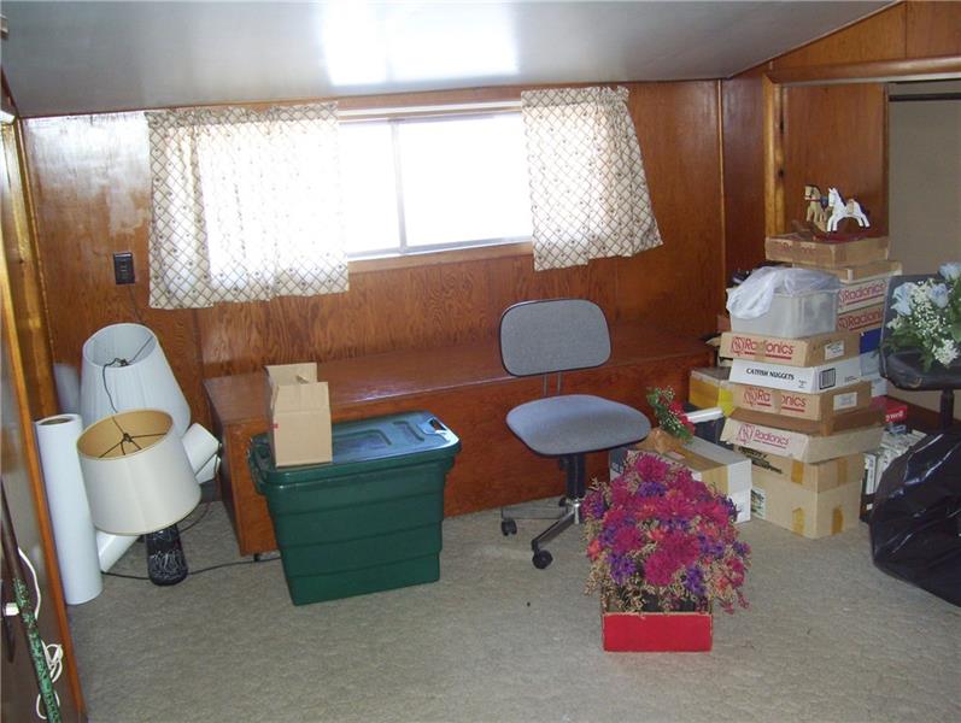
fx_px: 1001
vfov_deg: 39.7
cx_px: 480
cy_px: 362
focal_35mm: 36
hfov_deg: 51.3
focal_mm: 6
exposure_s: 1/60
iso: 200
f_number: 2.7
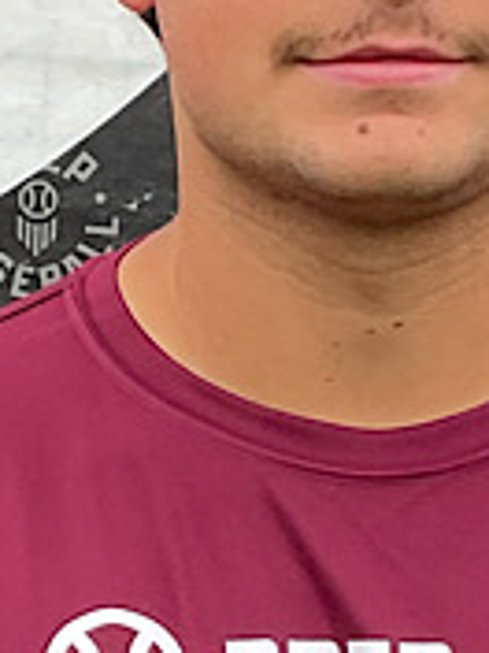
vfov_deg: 28.8
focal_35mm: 66
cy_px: 134
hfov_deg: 22.1
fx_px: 1243
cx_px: 337
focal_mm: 3
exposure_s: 1/202
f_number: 1.8
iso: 16
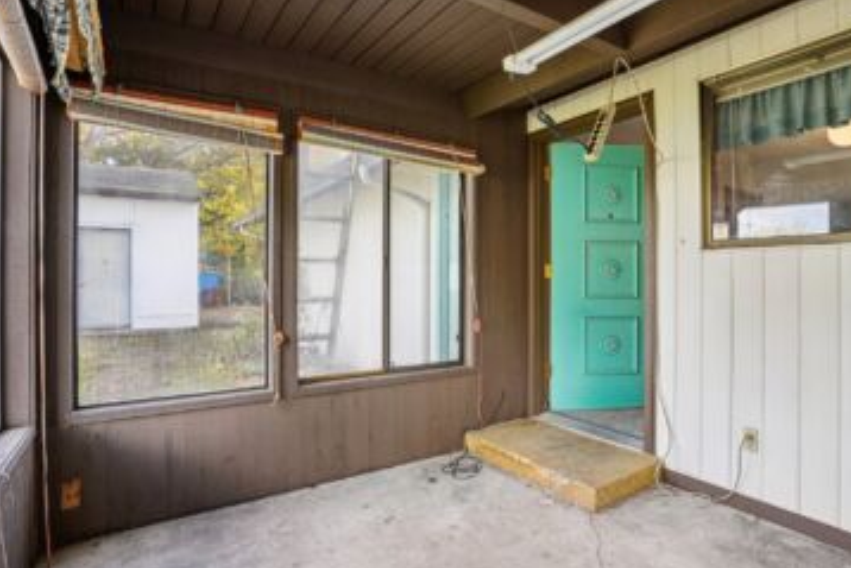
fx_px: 449
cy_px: 291
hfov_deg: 86.8
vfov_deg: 64.6
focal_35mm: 19
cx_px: 445
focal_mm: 17
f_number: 8
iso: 400
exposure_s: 1/45
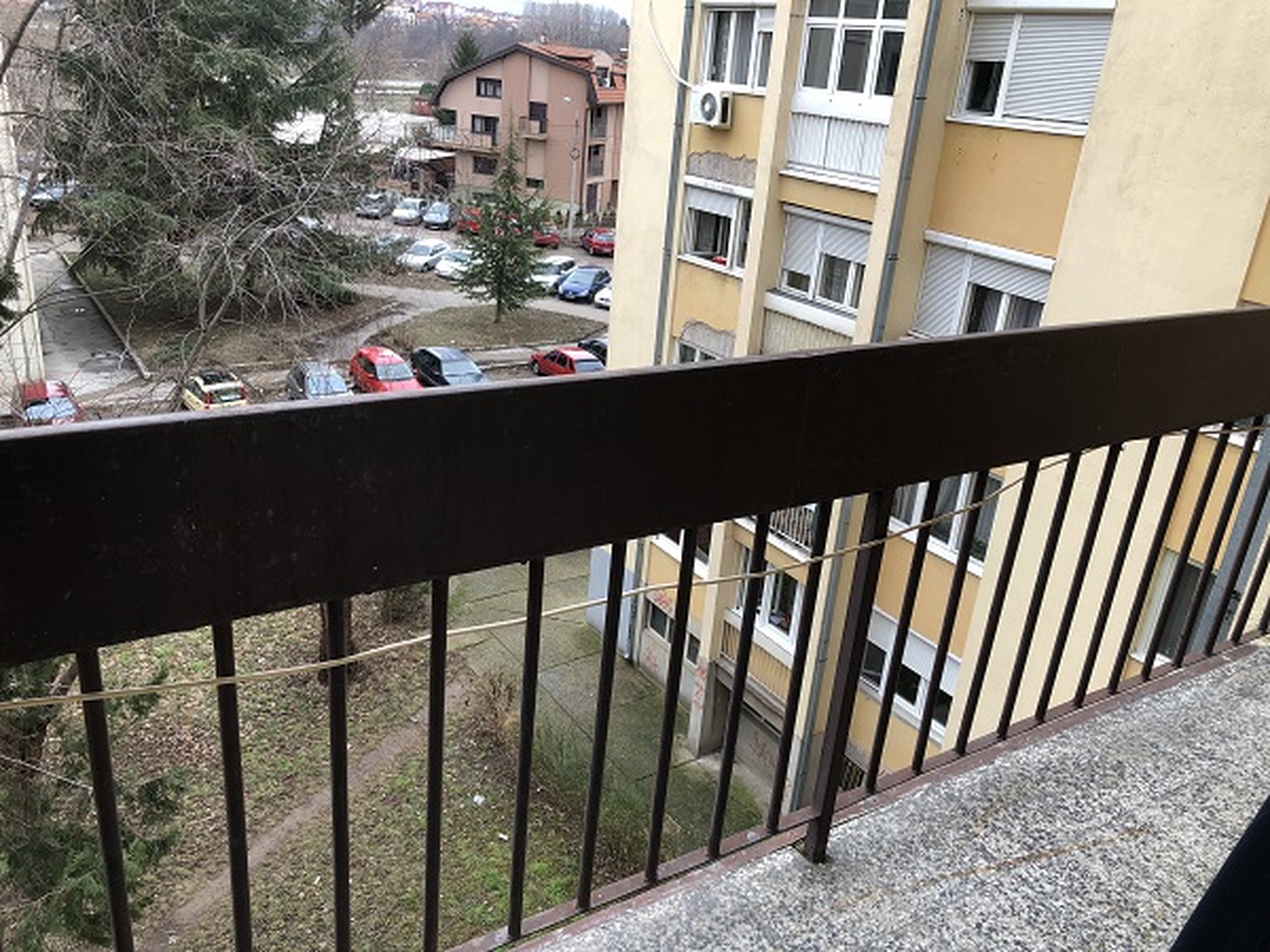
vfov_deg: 49.7
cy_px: 476
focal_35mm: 28
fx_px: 1027
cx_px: 635
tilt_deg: -23.4
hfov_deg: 63.4
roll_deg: -3.9
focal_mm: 4
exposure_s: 1/160
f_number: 1.8
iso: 20
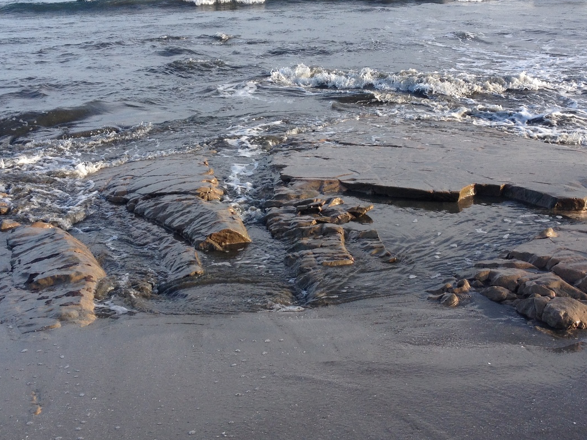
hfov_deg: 36.2
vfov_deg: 27.4
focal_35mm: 53
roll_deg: +1.5
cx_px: 309
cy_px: 167
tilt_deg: -16.8
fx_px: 898
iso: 50
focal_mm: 4.28
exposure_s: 1/569
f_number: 2.4
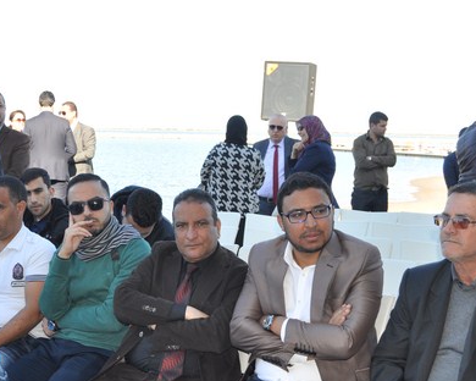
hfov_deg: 31.1
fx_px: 845
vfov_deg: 25.3
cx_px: 143
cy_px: 238
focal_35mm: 60
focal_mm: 26
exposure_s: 1/200
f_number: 6.3
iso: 200
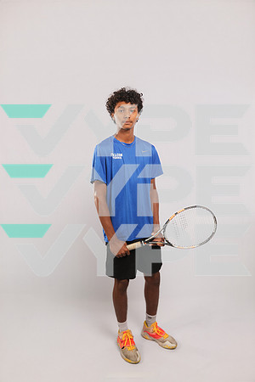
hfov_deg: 53.1
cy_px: 191
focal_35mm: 24
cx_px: 128
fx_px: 255
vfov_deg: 73.7
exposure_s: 1/125
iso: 200
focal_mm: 24
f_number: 7.1
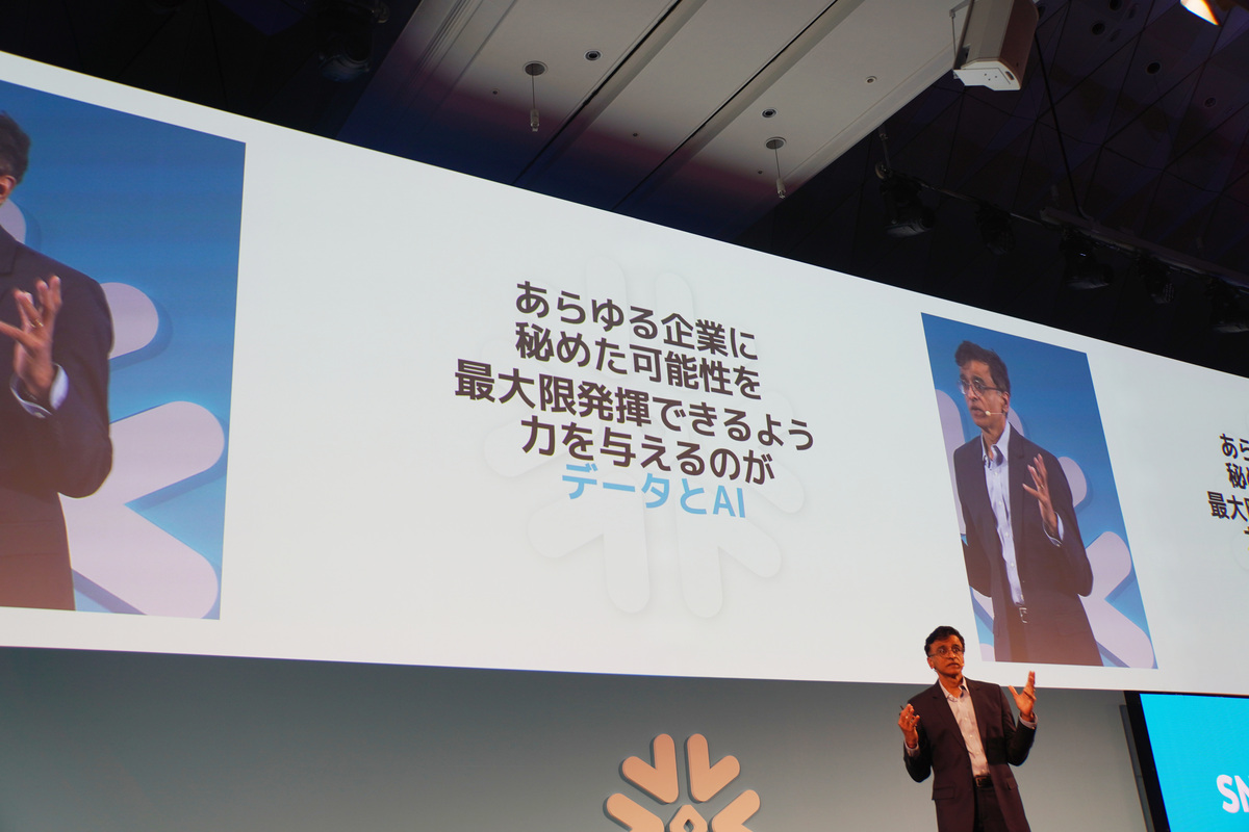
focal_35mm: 35
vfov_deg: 37.9
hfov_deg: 54.5
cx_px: 624
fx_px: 1212
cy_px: 416
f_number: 4
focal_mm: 23.3
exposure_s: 1/50
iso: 100
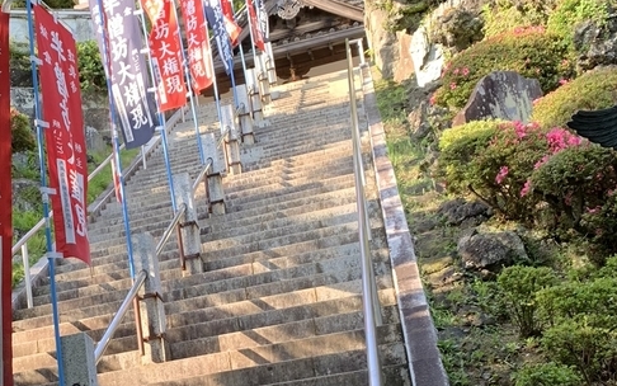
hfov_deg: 29.2
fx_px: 1144
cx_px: 84
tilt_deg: +18.9
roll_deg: +5.7
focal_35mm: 68
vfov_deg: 18.9
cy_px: 334
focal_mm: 4.25
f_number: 1.8
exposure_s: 1/122
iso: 25
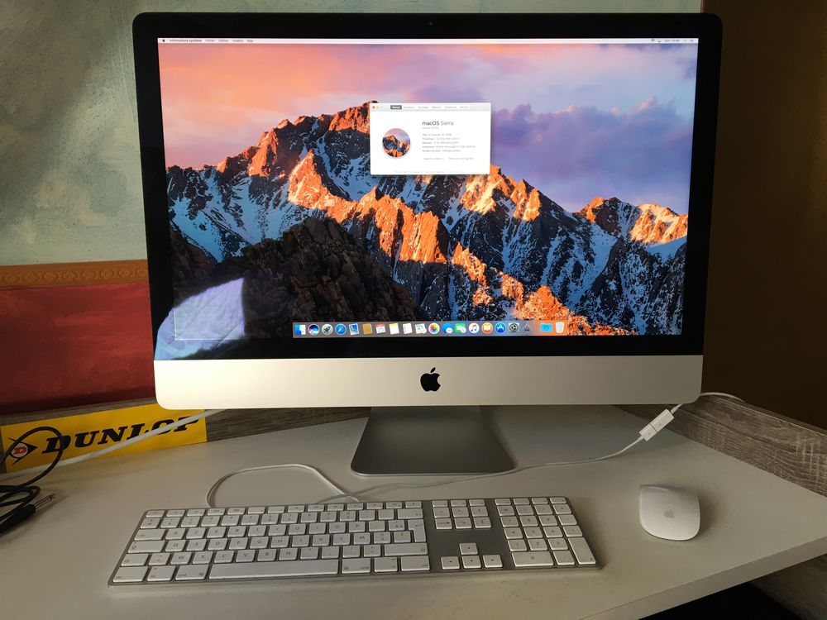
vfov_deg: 48.2
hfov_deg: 61.7
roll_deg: +0.3
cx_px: 414
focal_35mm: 29
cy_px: 310
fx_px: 693
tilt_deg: -11.9
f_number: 2.2
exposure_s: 1/33
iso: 25
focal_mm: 4.15
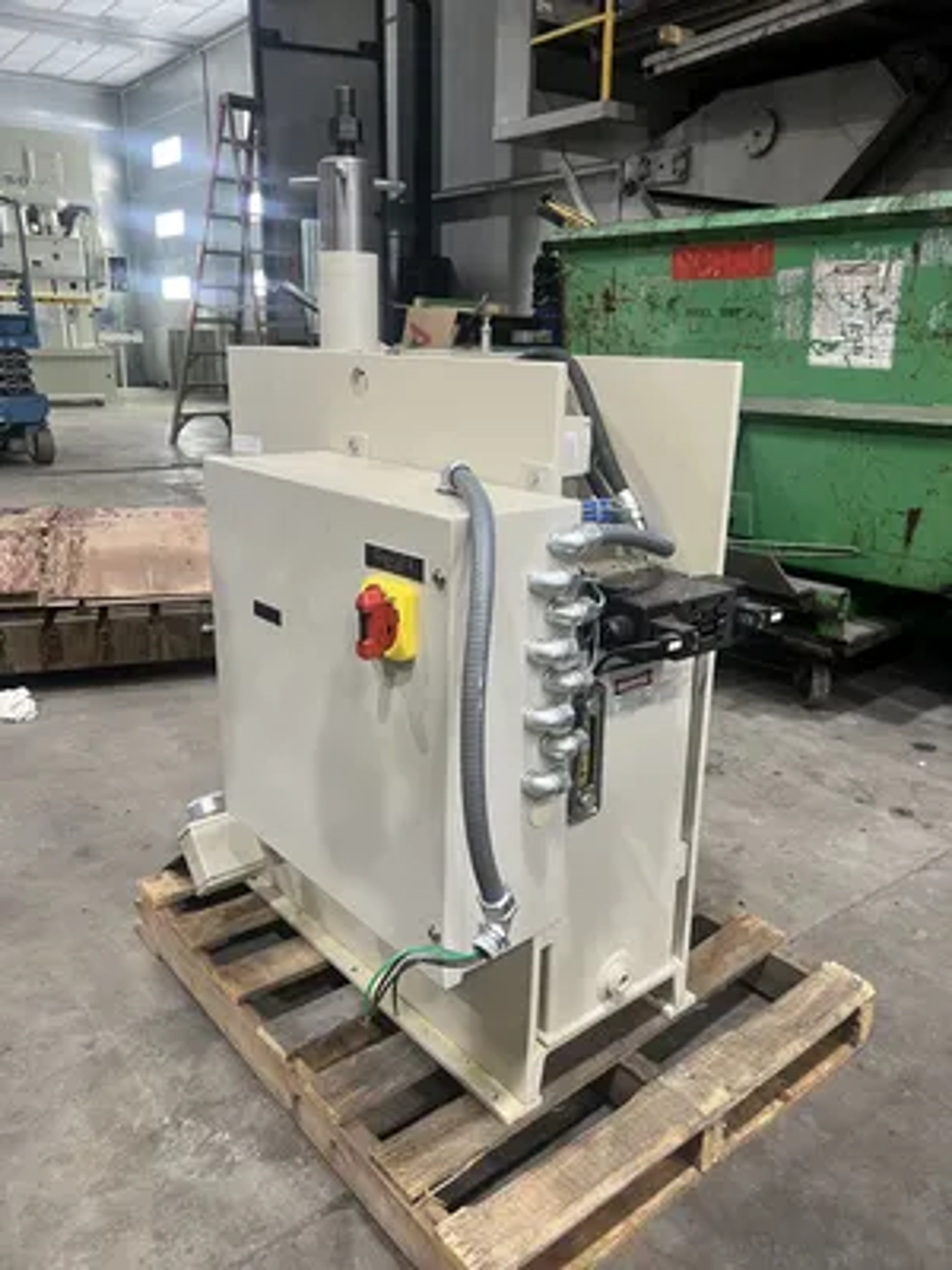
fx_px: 953
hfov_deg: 53.1
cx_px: 476
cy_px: 635
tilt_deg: -16.5
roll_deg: +0.5
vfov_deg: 67.3
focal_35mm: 26
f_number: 1.5
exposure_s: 1/60
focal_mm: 5.7
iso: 100
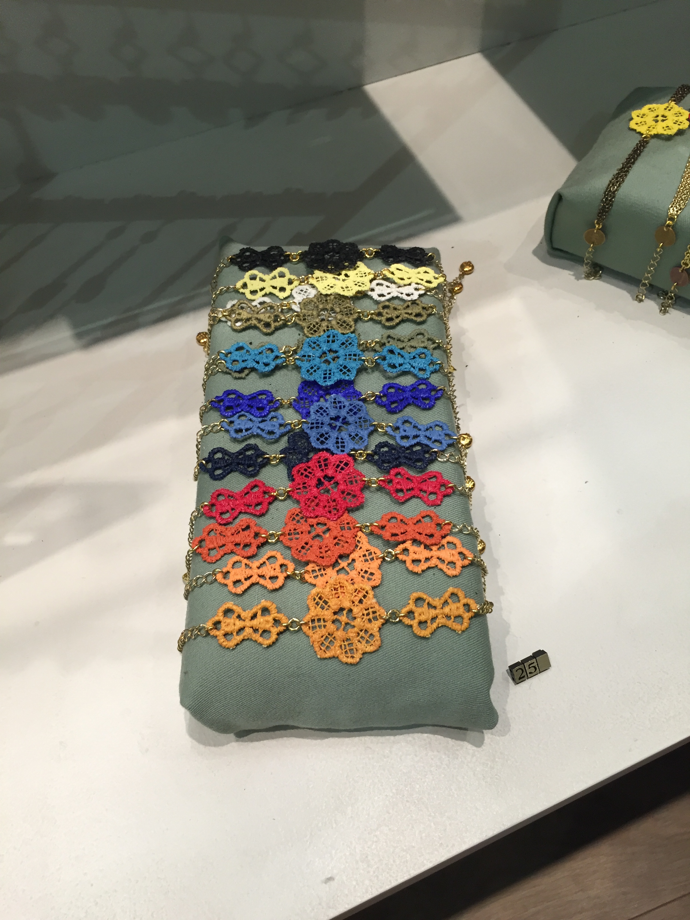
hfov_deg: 48.2
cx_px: 345
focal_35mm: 29
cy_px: 460
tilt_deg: -57.9
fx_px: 771
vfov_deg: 61.7
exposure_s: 1/33
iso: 50
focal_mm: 4.15
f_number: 2.2
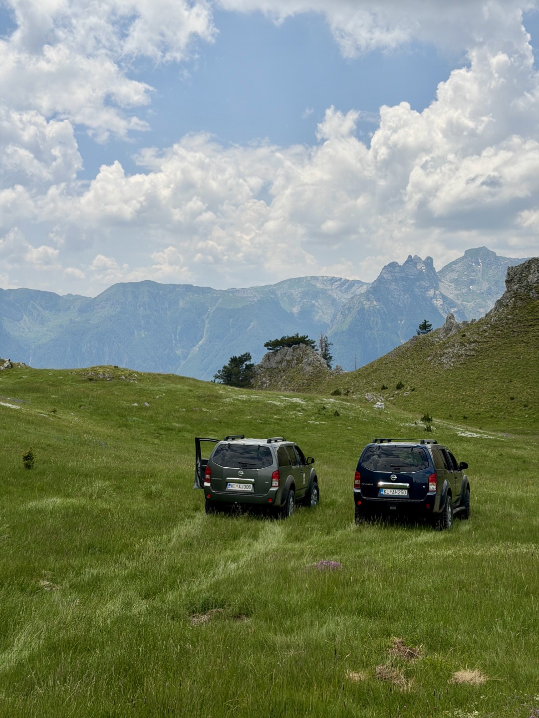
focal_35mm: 48
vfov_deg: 39.7
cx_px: 270
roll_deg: -0.3
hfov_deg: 30.3
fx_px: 997
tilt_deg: -1.2
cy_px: 359
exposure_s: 1/9901
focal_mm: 6.76
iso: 64
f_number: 1.78
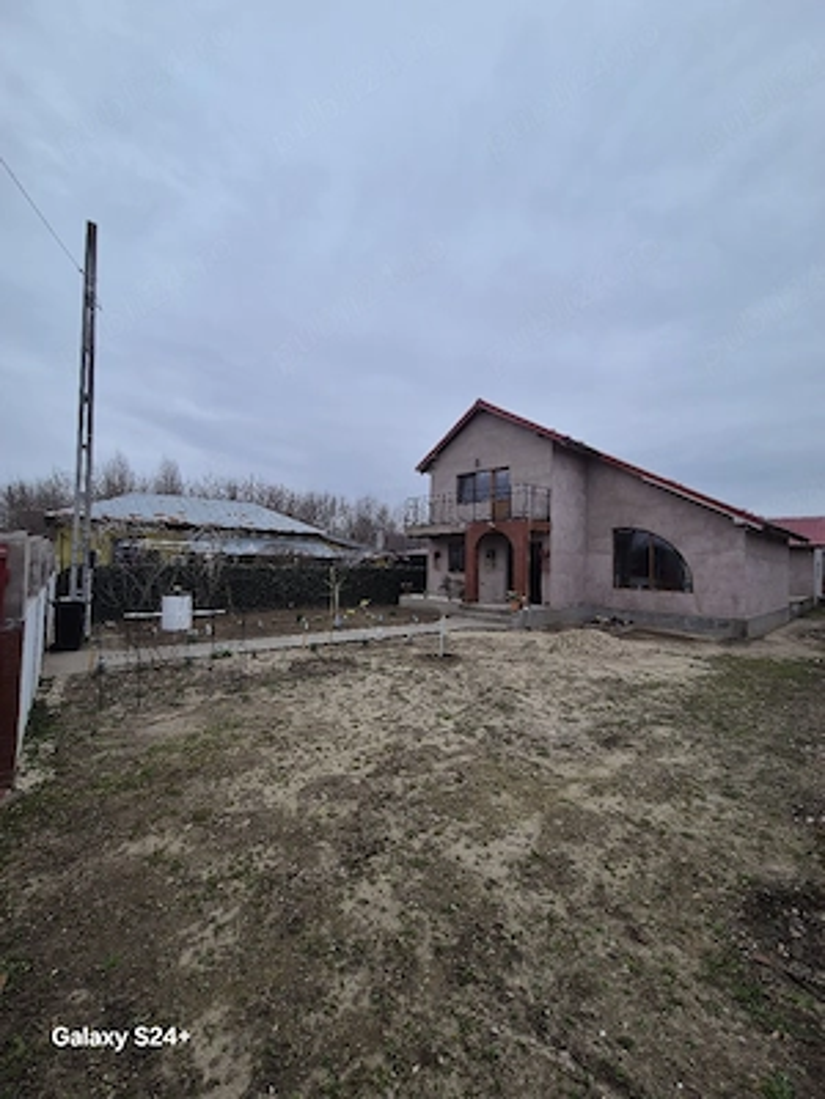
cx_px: 412
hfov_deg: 89.9
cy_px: 550
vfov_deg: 106.2
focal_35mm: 13
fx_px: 413
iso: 50
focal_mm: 2.2
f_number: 2.2
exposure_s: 1/1429
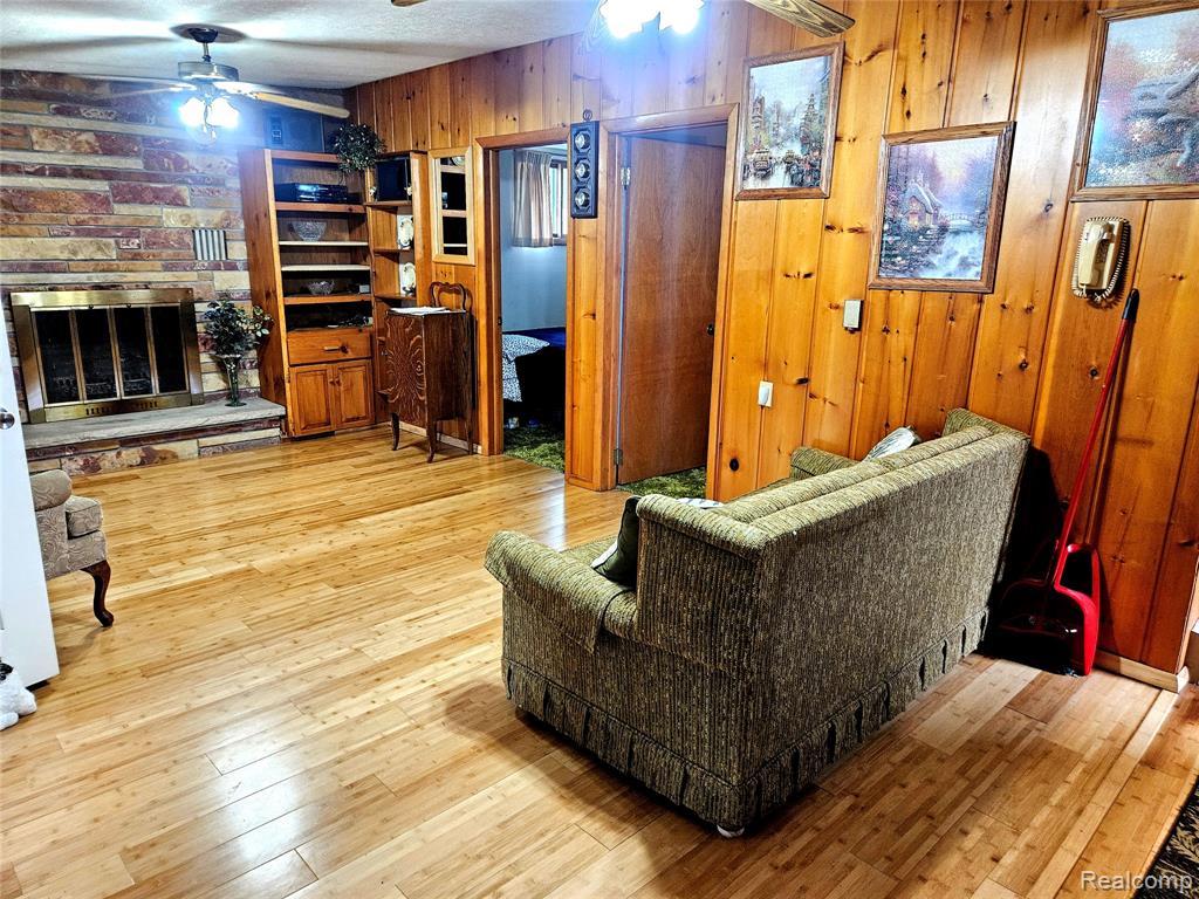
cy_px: 450
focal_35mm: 23
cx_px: 600
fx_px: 797
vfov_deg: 58.9
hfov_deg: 73.9
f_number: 1.8
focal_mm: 5.4
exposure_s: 1/120
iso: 640
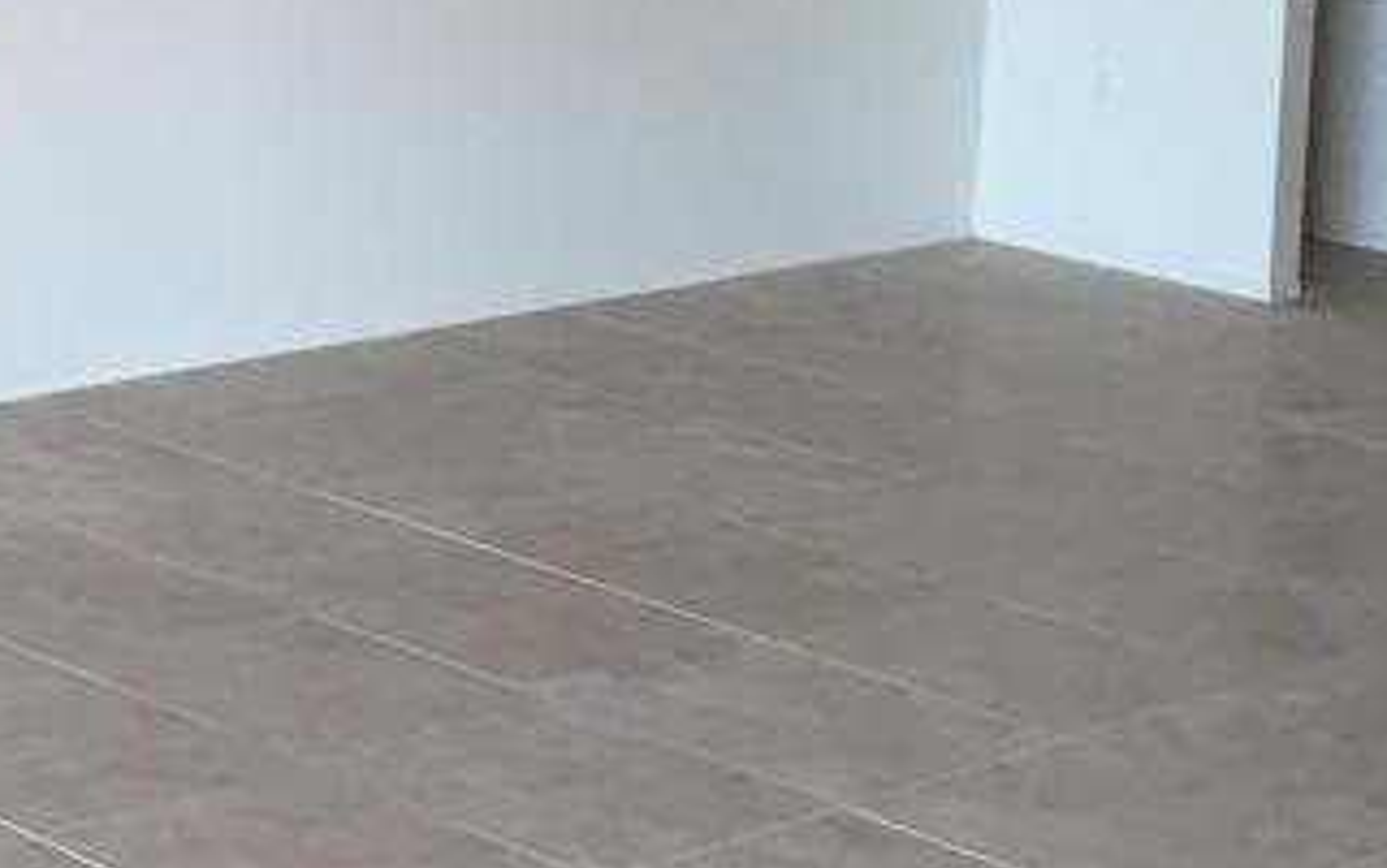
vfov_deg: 13.0
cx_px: -52
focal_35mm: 98
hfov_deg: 20.4
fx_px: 3706
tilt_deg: -5.7
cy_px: -233
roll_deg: -1.7
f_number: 2.2
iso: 32
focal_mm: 4.15
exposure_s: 1/30
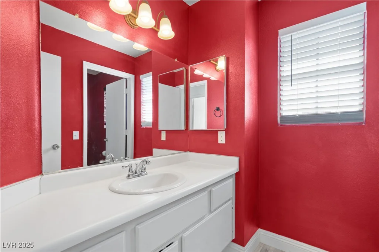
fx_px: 168
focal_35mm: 16
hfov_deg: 96.7
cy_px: 126
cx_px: 190
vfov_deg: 73.8
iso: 200
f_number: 9
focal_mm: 16
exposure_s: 1/1.25
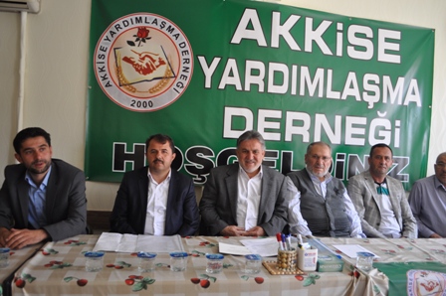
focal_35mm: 27
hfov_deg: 67.4
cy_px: 148
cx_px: 223
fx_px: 334
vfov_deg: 47.9
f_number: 4.5
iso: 400
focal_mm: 18
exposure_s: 1/80
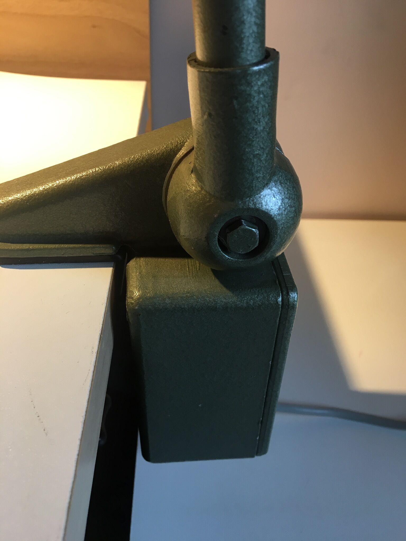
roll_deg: -3.2
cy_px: 270
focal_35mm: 29
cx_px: 203
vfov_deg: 61.7
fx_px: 454
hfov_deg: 48.2
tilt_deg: -39.1
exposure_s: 1/33
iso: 25
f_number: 2.2
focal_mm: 4.15
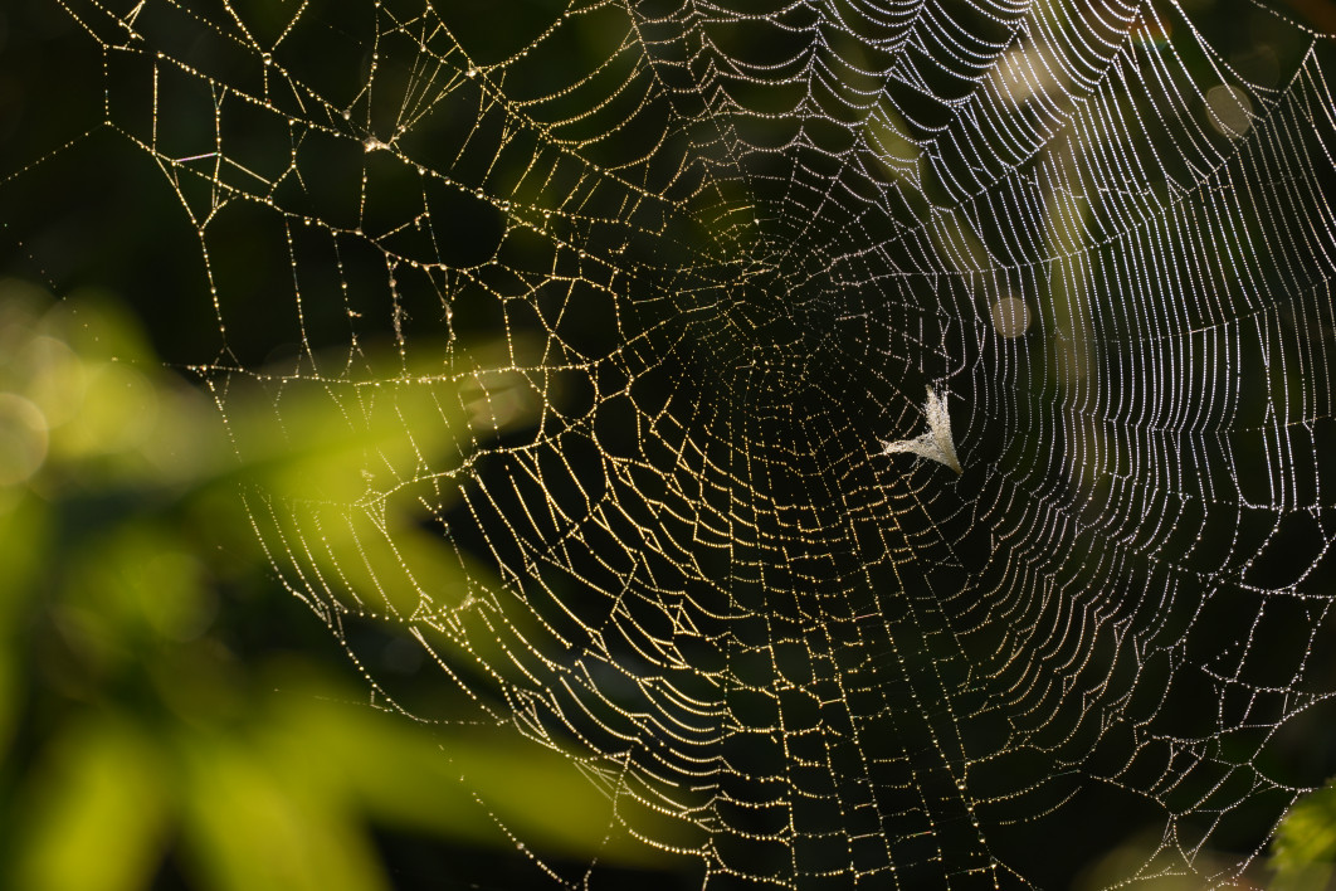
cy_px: 446
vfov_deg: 2.3
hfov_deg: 3.4
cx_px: 668
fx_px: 22265
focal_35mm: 600
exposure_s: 1/400
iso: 200
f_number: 6.3
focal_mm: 600
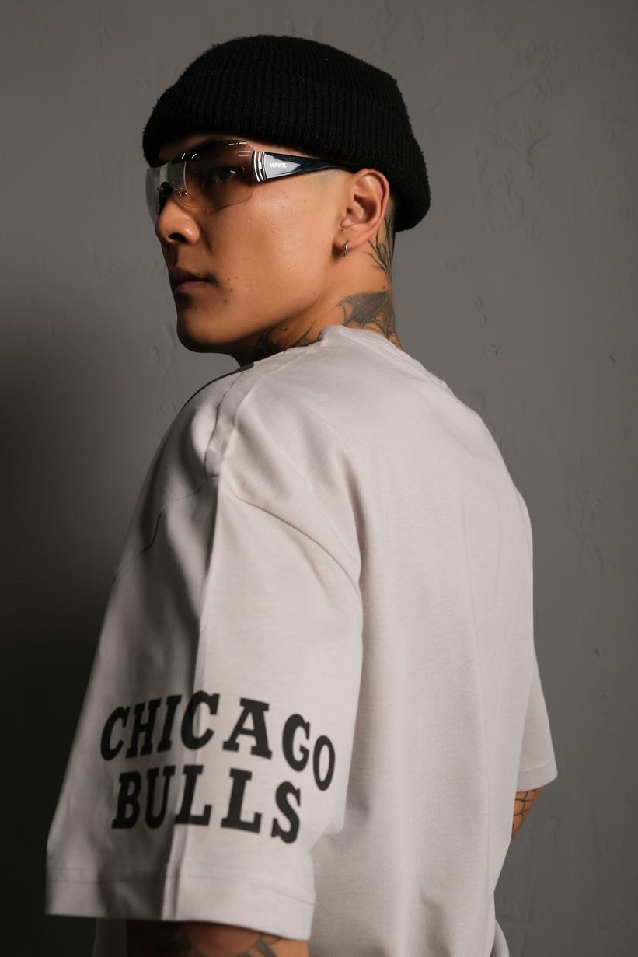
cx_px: 300
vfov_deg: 51.9
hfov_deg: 35.9
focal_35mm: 37
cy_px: 502
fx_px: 983
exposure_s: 1/160
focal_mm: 22.3
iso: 160
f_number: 5
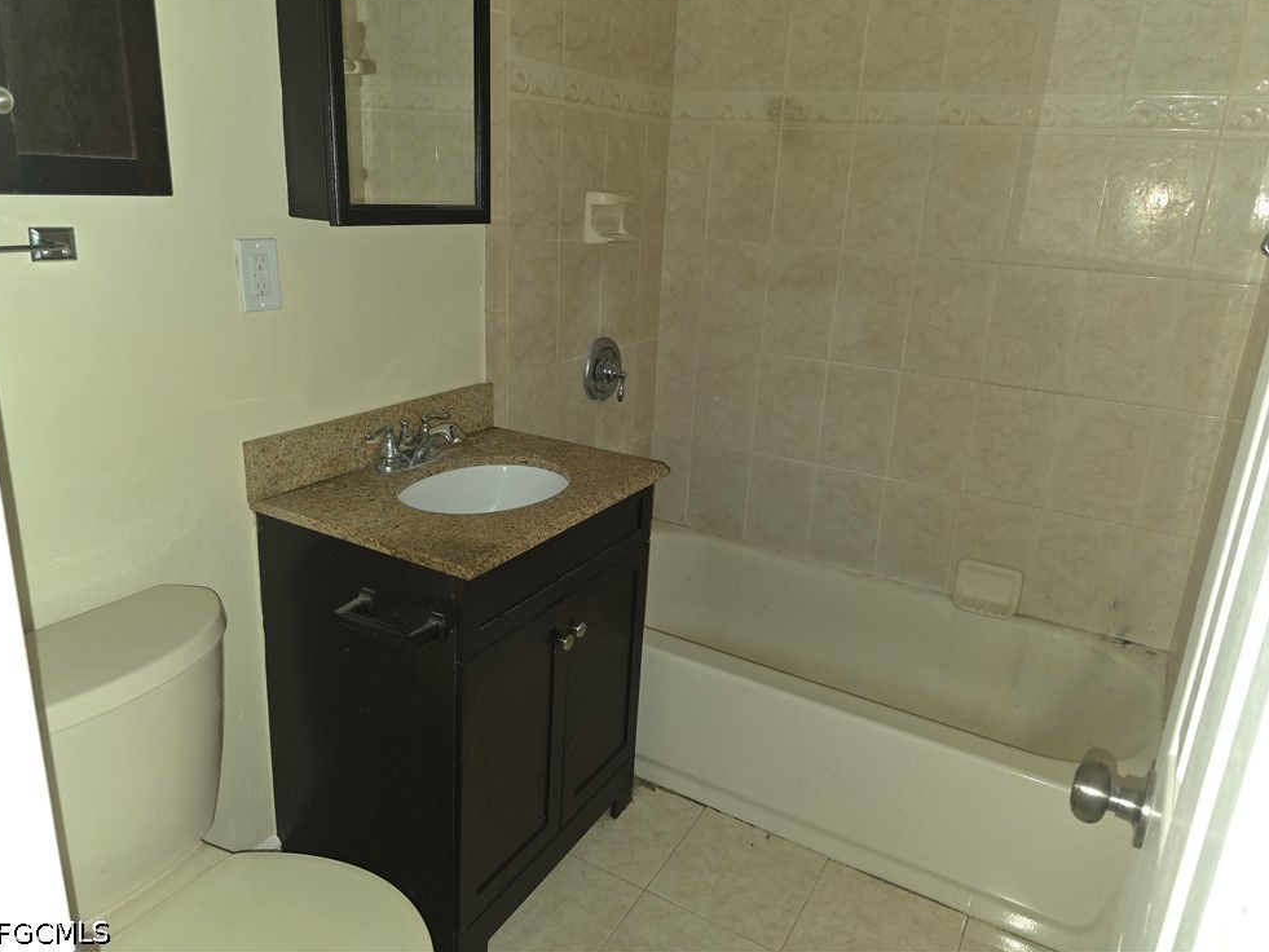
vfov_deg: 56.8
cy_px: 457
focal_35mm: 24
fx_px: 880
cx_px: 649
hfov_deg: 71.6
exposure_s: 1/17.4
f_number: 1.7
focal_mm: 6.3
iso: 125
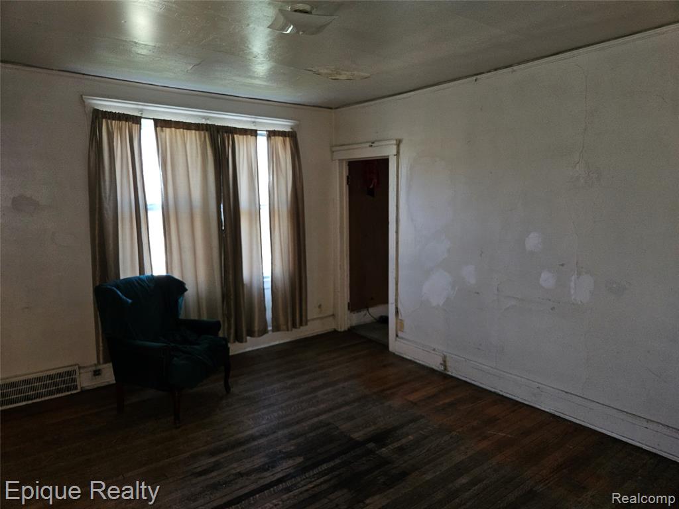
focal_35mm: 23
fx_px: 451
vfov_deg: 58.9
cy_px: 254
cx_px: 340
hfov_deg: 73.9
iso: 125
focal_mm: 5.4
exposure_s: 1/17.2
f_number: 1.8
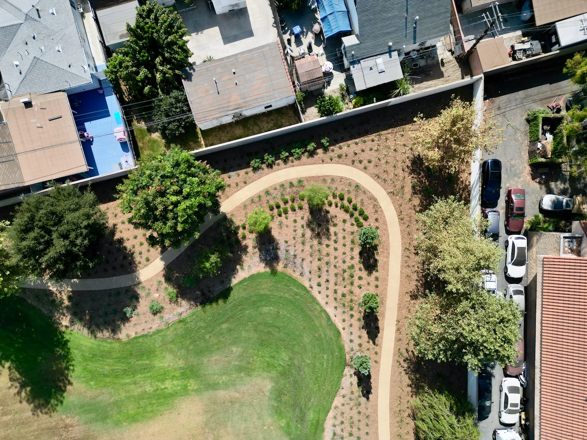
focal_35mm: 24
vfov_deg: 56.8
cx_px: 294
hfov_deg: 71.6
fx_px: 407
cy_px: 220
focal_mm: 6.72
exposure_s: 1/4000
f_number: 1.7
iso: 110
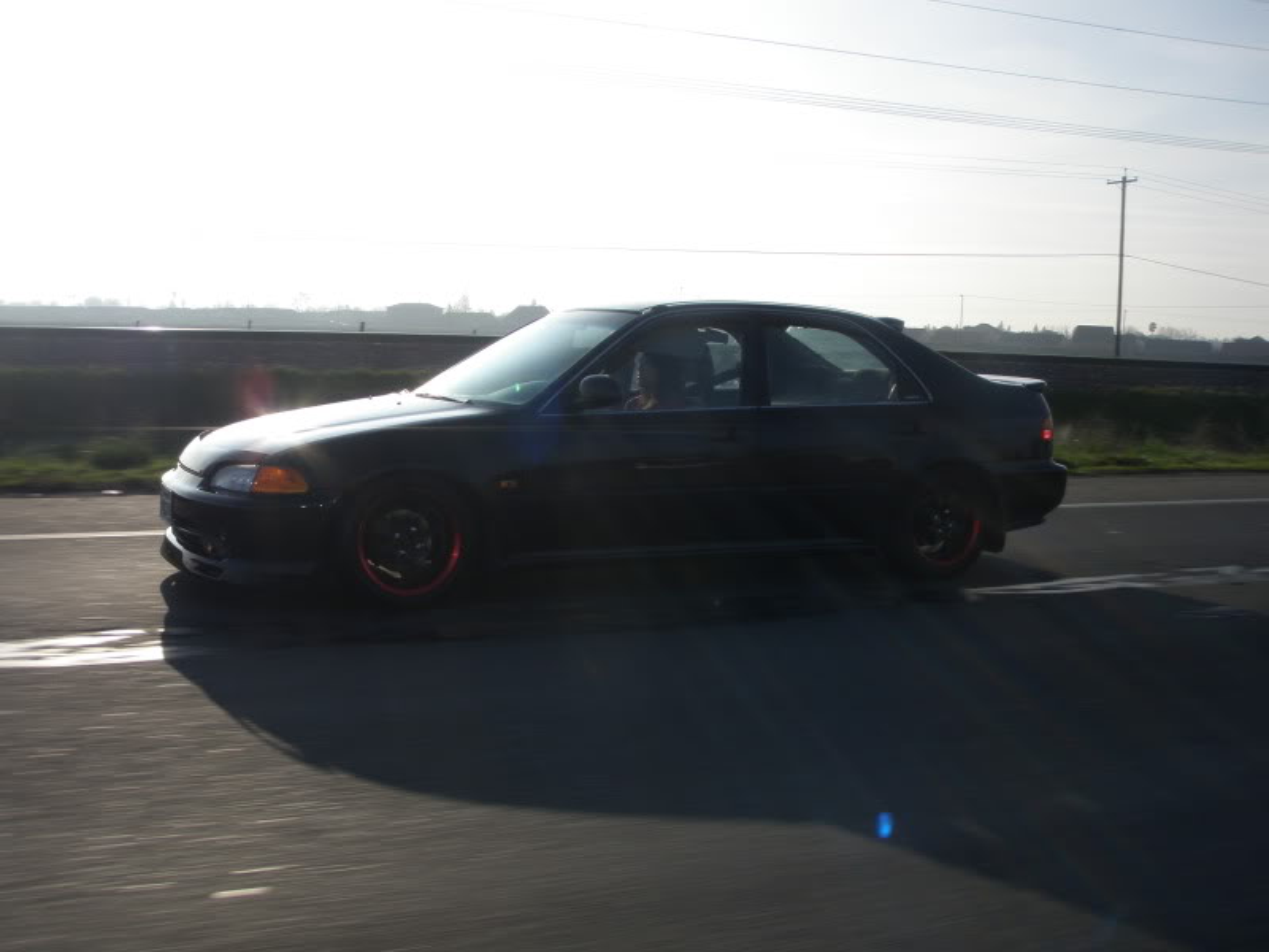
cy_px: 476
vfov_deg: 37.7
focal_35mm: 38
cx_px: 634
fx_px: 1393
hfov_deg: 49.0
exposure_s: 1/250
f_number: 6.6
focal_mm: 6.7
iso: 50
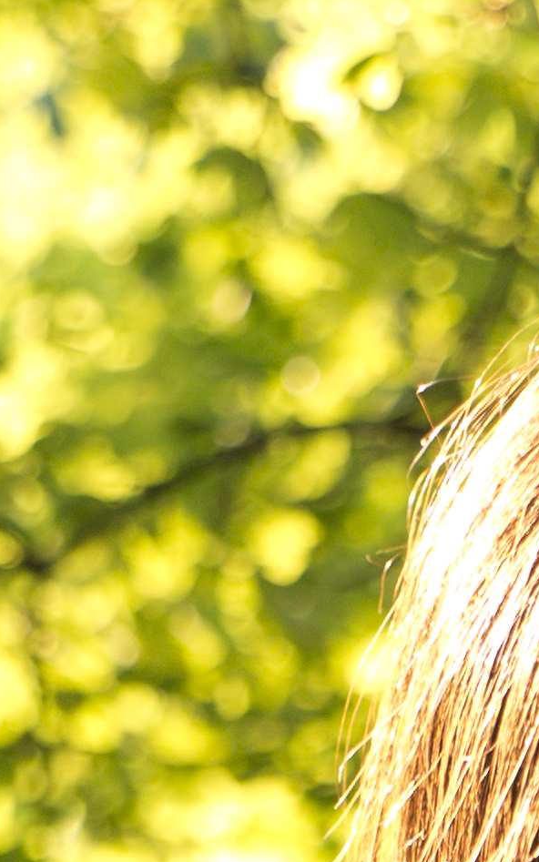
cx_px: 780
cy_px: 1396
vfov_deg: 9.4
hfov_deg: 6.0
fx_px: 5052
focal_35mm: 215
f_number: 2.8
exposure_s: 1/60
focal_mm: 24
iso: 160
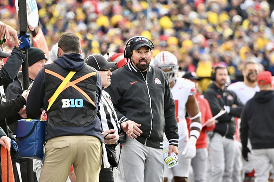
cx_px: 137
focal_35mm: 600
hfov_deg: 3.4
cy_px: 91
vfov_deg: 2.3
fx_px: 4564
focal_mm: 400
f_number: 5.6
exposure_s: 1/1000
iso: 1600
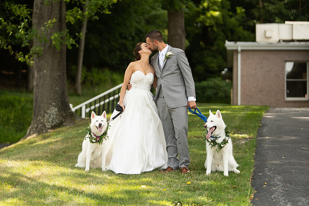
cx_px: 154
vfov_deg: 11.9
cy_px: 103
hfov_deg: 17.8
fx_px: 987
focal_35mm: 115
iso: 125
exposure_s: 1/500
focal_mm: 115
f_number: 2.8
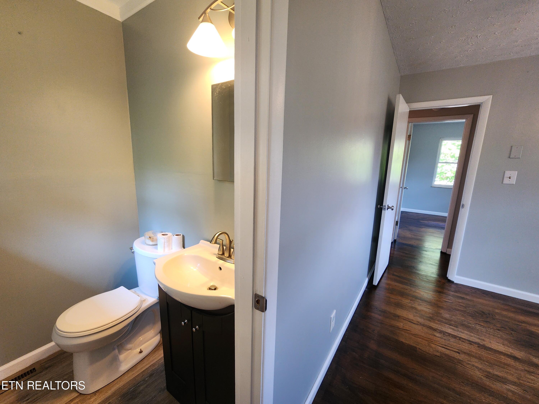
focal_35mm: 13
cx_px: 270
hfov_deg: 106.2
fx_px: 202
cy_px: 202
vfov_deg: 89.9
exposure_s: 1/60
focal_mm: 2.2
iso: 160
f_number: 2.2
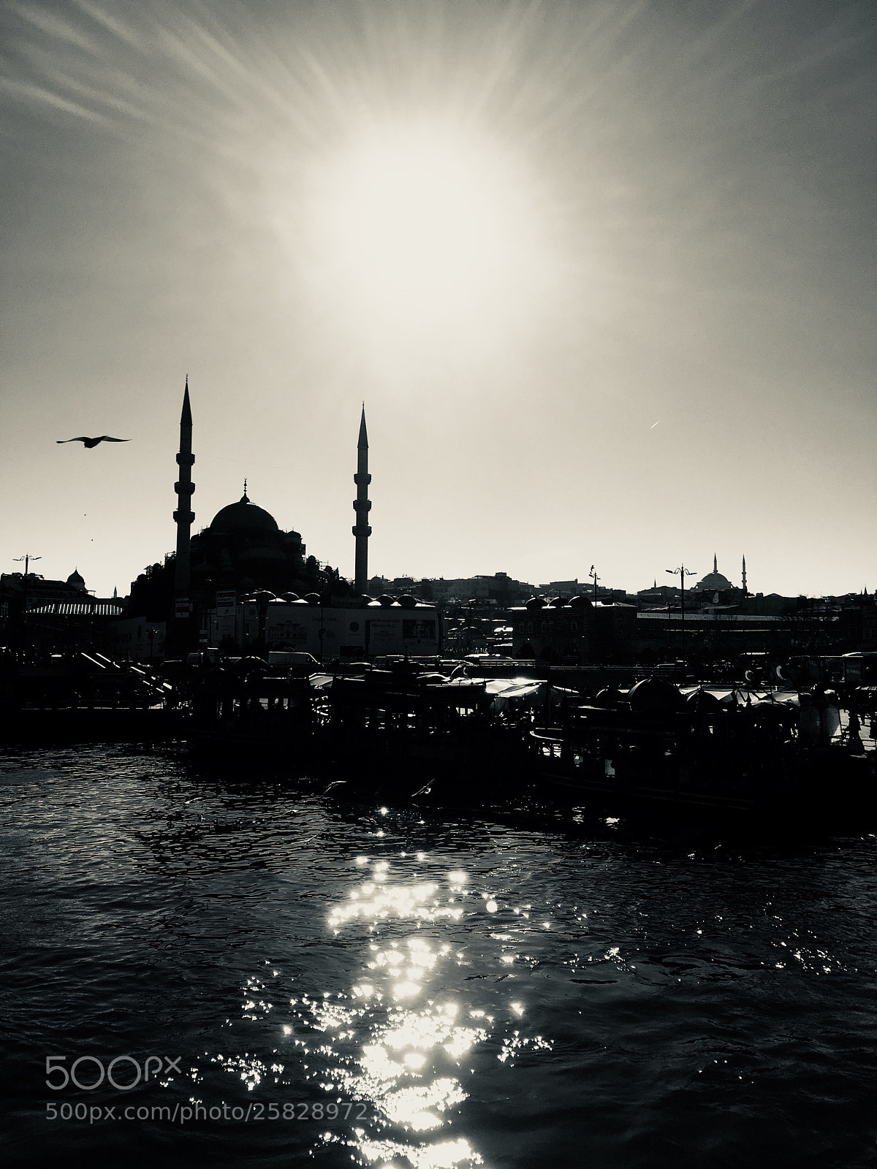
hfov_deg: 48.2
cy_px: 584
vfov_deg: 61.7
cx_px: 438
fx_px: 980
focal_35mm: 29
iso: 25
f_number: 2.2
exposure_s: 1/5917
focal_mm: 4.15
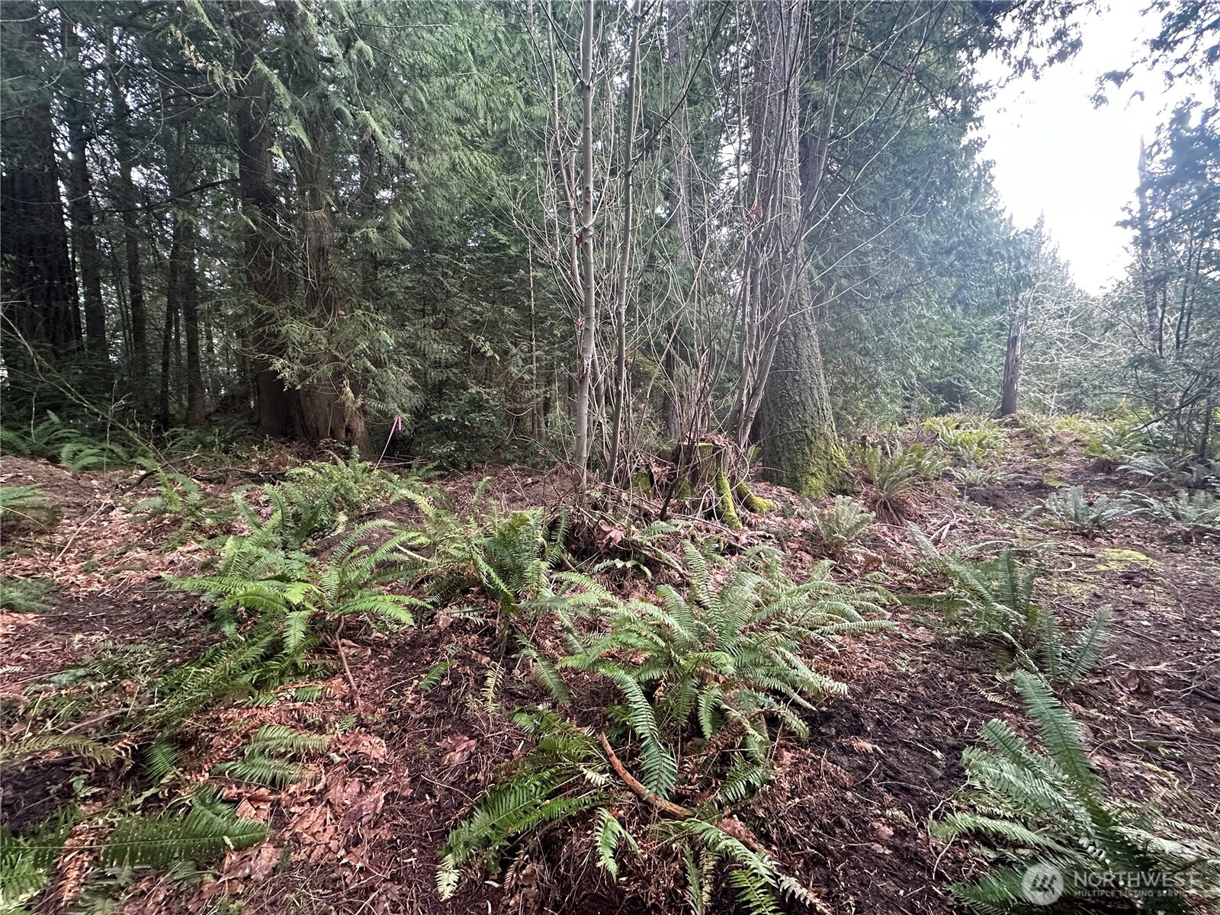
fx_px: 493
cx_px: 610
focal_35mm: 14
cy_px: 458
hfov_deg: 102.1
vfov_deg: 85.7
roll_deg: +0.6
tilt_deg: -5.5
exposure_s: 1/99
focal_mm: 2.22
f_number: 2.2
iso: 250
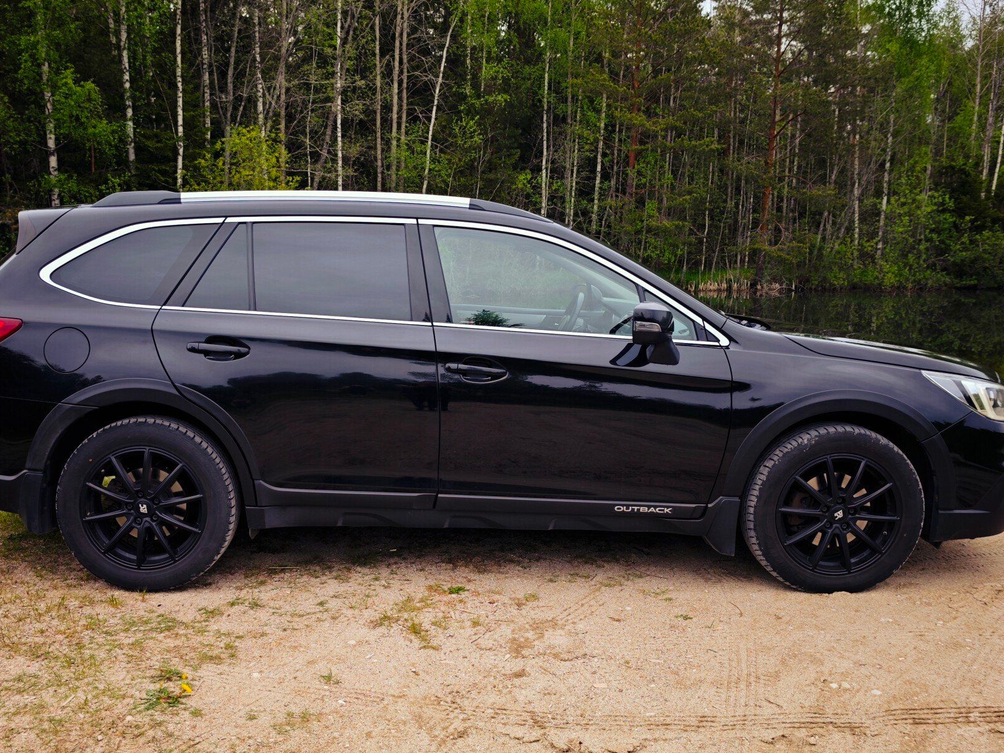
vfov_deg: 41.7
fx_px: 986
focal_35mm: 34
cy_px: 418
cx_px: 453
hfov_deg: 53.9
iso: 50
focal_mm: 8.72
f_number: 2
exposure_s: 1/142
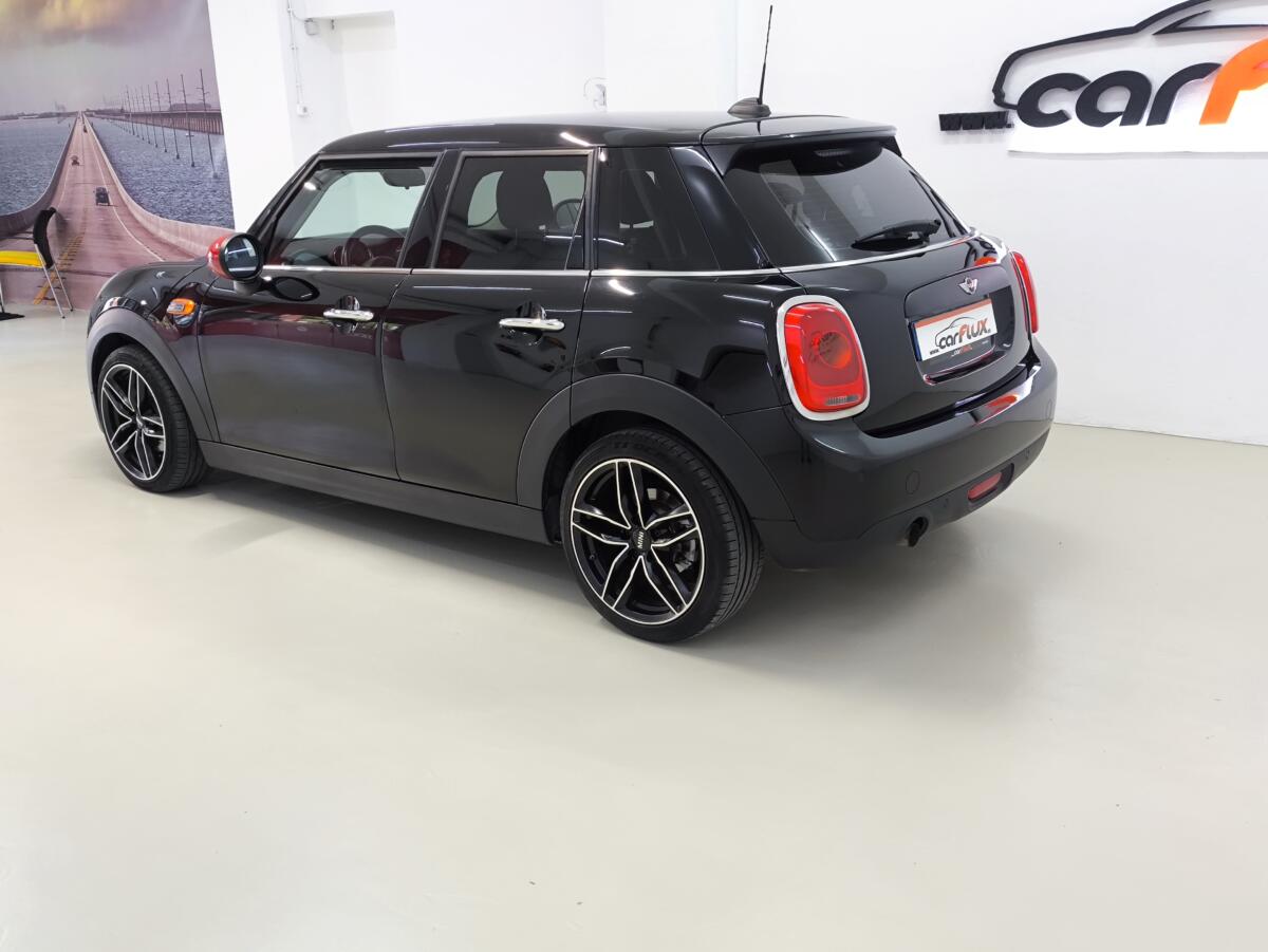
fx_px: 1209
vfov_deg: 43.0
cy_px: 476
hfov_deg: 55.3
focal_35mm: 33
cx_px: 634
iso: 320
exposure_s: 1/33.3
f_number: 1.7
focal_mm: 4.71
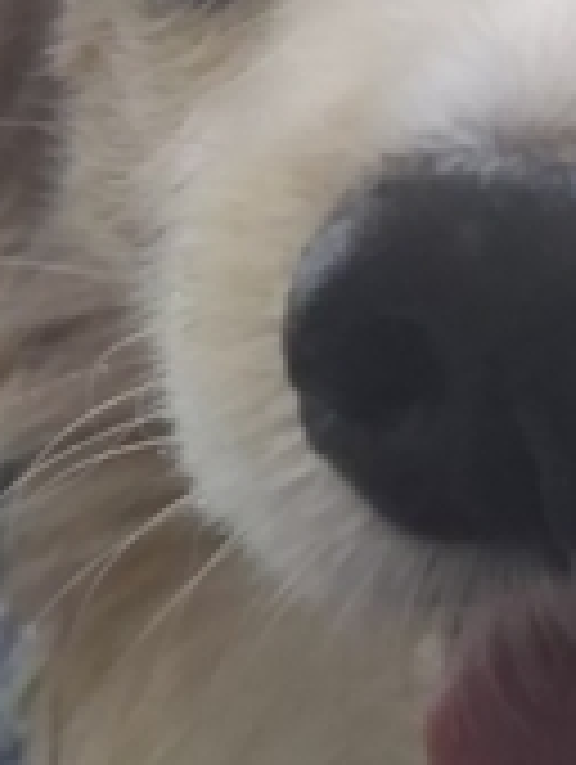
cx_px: 758
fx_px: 1948
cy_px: 126
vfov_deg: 21.9
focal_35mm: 88
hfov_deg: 15.9
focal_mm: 4
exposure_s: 1/11
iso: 640
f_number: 2.2
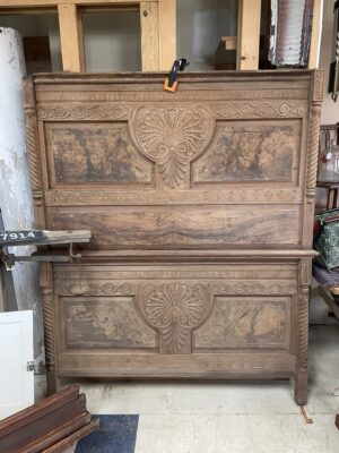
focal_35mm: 26
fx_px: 339
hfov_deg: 53.1
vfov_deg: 67.3
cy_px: 226
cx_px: 170
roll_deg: +1.1
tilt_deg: -15.3
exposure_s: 1/60
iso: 160
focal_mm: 4.2
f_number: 1.6
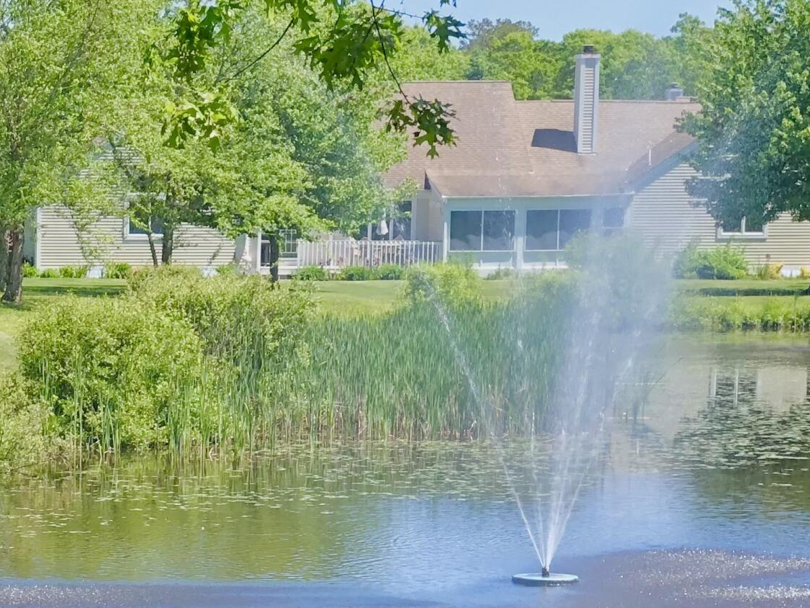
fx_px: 3557
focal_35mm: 152
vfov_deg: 9.6
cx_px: -209
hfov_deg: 12.6
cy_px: 754
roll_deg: +0.3
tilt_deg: -9.4
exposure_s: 1/249
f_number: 2.8
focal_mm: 6.6
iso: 20
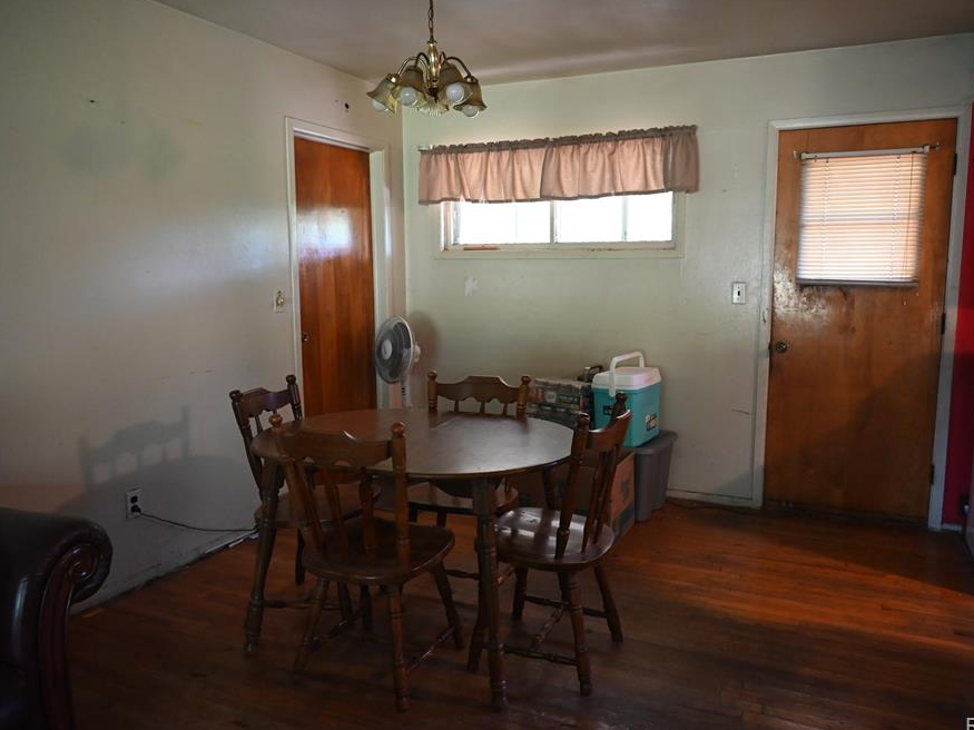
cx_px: 509
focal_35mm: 27
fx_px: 760
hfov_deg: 65.3
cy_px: 364
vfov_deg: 51.3
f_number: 4
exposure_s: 1/80
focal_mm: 24
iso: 3200
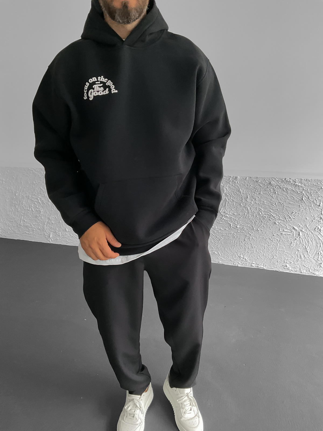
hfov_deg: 48.2
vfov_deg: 61.7
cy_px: 216
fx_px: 361
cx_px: 162
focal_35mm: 29
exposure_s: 1/120
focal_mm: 3
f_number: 1.8
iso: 50
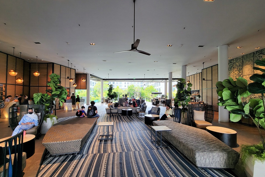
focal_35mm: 14
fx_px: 103
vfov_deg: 81.2
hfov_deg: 104.2
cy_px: 91
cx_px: 130
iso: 50
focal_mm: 2.2
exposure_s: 1/50
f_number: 2.2
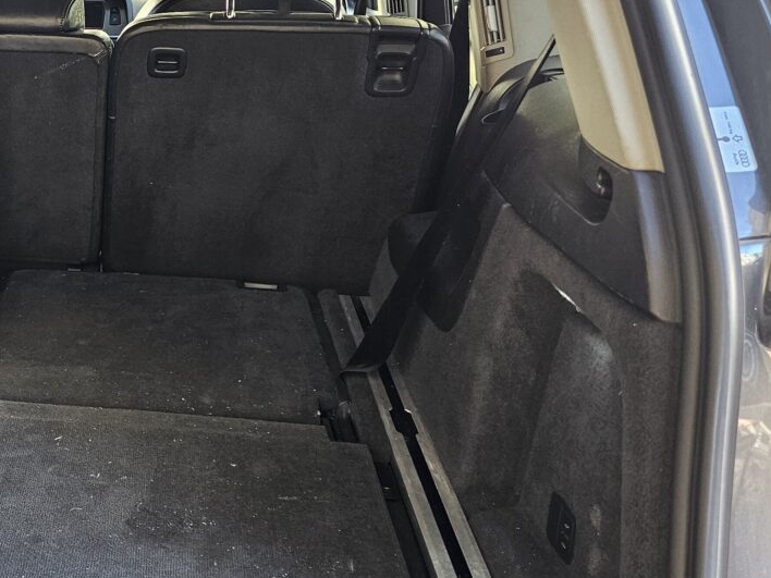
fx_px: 1158
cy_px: 336
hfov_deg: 32.5
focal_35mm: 52
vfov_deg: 28.0
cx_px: -71
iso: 160
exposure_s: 1/100
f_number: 1.7
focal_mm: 6.3
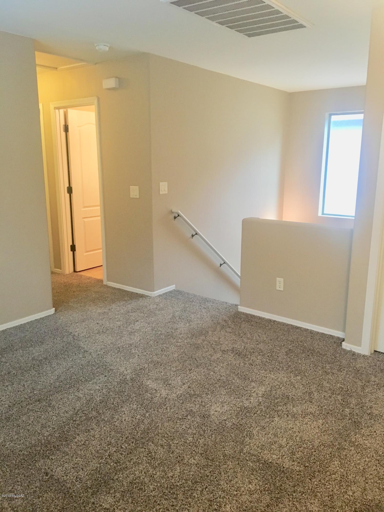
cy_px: 256
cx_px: 192
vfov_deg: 61.7
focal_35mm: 29
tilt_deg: -11.9
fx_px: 429
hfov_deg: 48.2
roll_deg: +0.9
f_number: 2.2
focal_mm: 4.15
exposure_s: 1/30
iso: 160
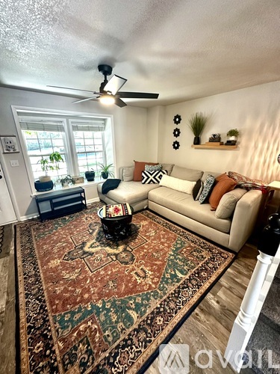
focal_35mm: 14
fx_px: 151
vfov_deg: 102.1
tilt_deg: -16.7
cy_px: 187
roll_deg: +0.0
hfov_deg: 85.7
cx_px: 140
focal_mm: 2.22
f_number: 2.2
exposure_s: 1/60
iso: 500
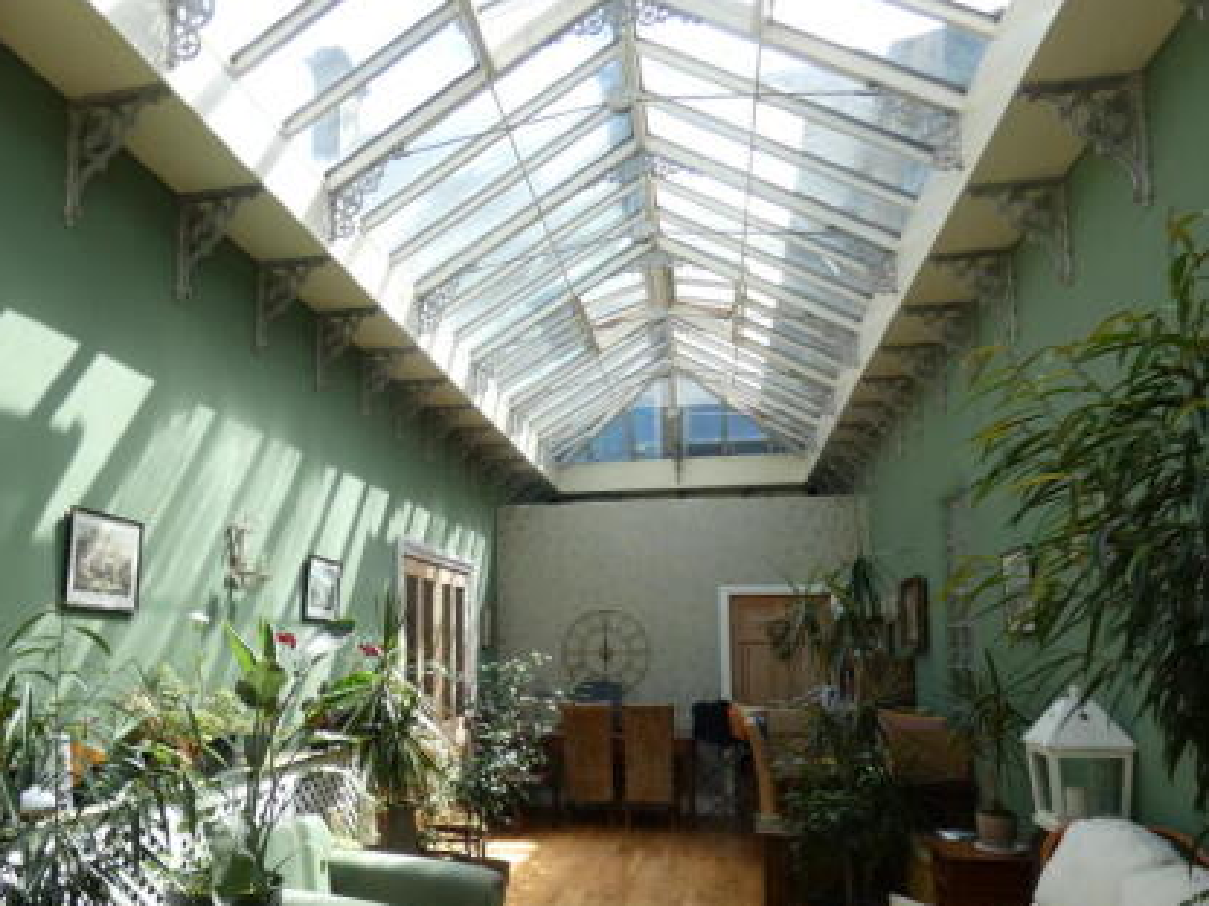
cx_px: 400
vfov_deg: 49.3
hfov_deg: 61.8
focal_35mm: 28
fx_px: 978
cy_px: 562
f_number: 2.8
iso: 80
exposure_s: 1/250
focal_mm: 3.6
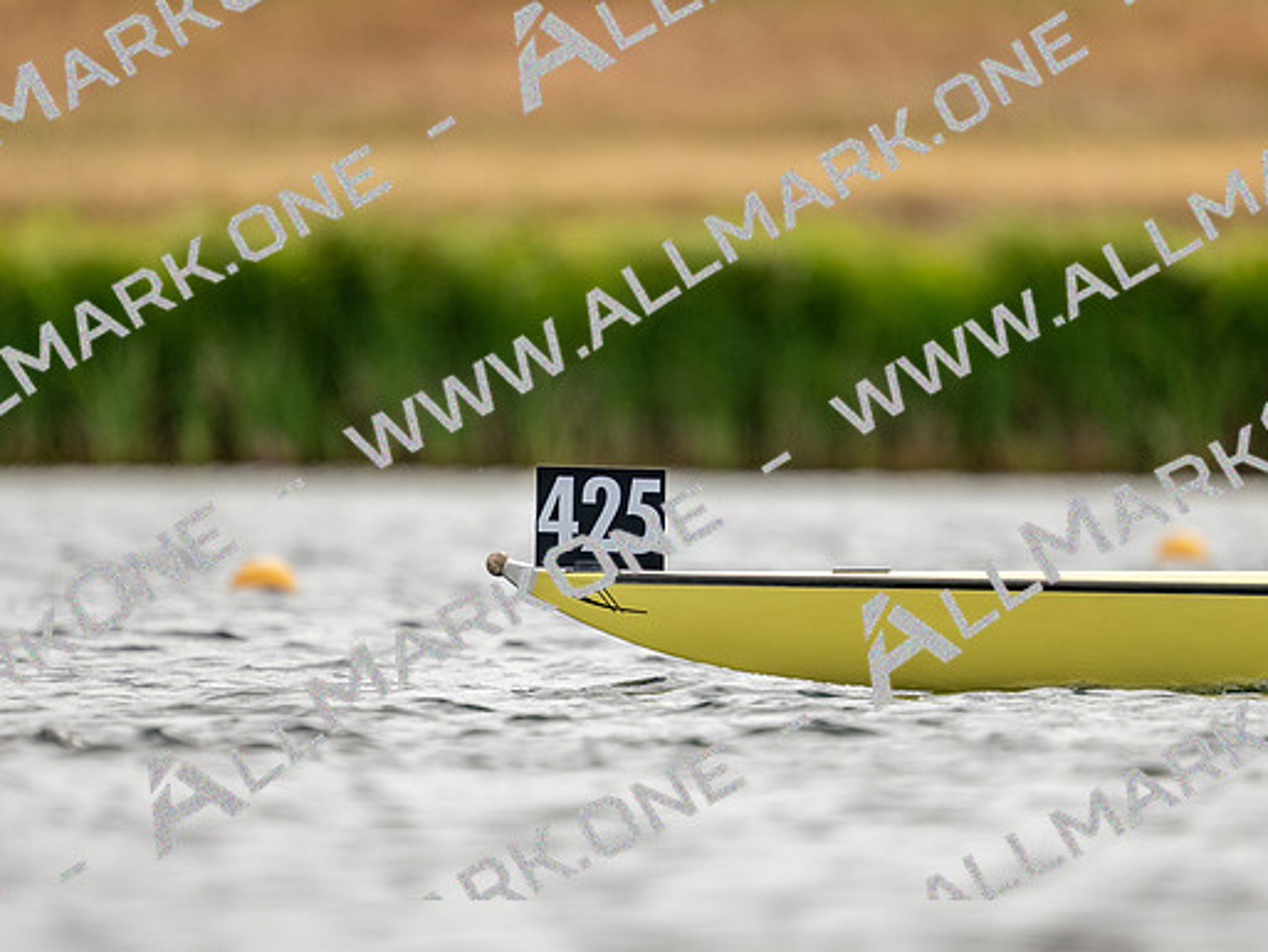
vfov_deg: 1.5
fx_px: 35833
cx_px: 650
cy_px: 476
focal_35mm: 978
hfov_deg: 2.0
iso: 250
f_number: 4
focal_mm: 600
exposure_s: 1/2000
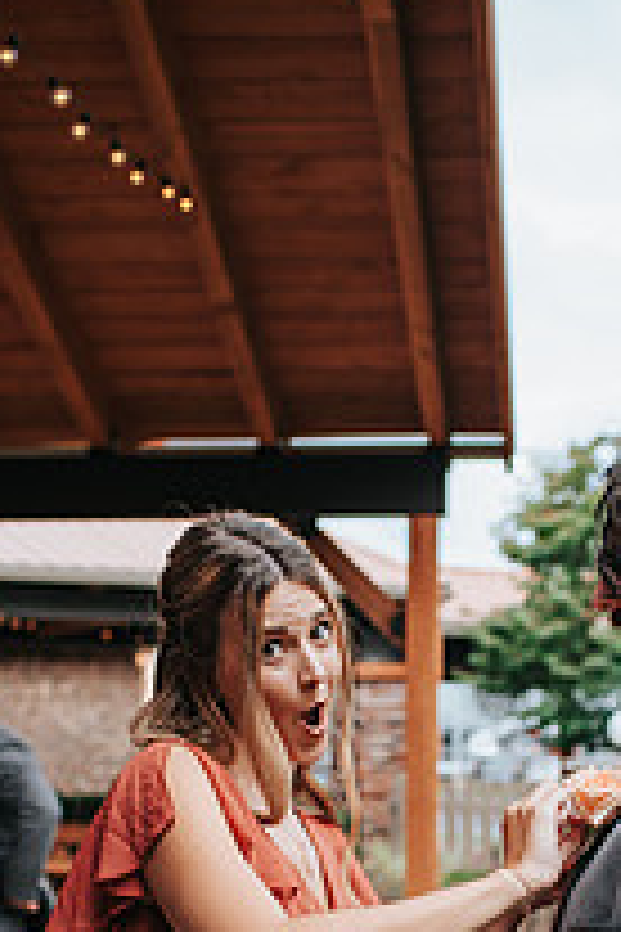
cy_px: 909
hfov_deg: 17.9
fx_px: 1966
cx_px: 441
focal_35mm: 76
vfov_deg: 25.5
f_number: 2.8
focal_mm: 35
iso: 100
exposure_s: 1/640
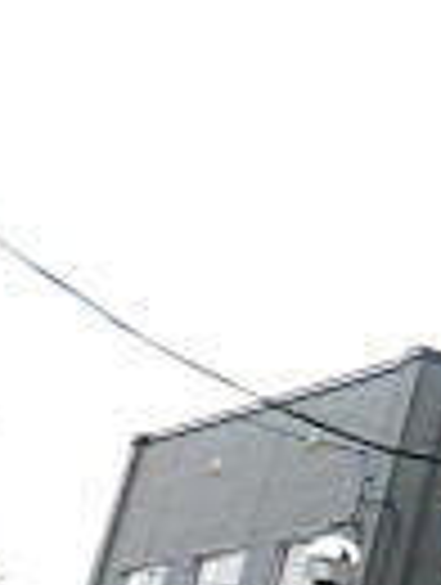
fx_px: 1998
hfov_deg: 9.5
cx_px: 1372
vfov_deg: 16.6
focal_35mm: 118
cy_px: 153
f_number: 3.1
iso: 100
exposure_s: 1/250
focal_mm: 4.3
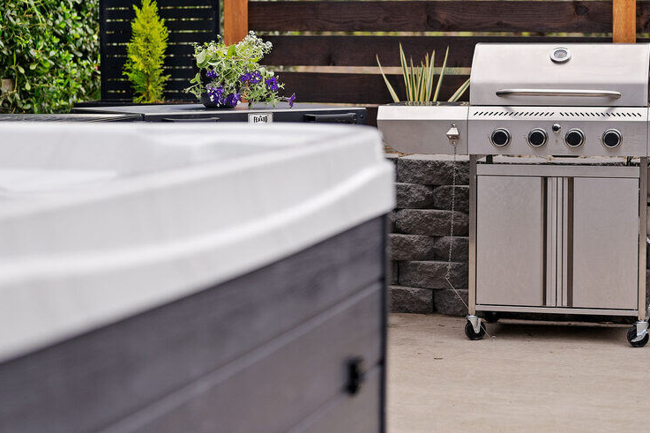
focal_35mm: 95
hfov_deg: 21.5
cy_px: 142
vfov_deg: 14.4
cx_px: 331
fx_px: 1715
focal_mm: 50
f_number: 1.8
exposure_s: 1/4000
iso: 400
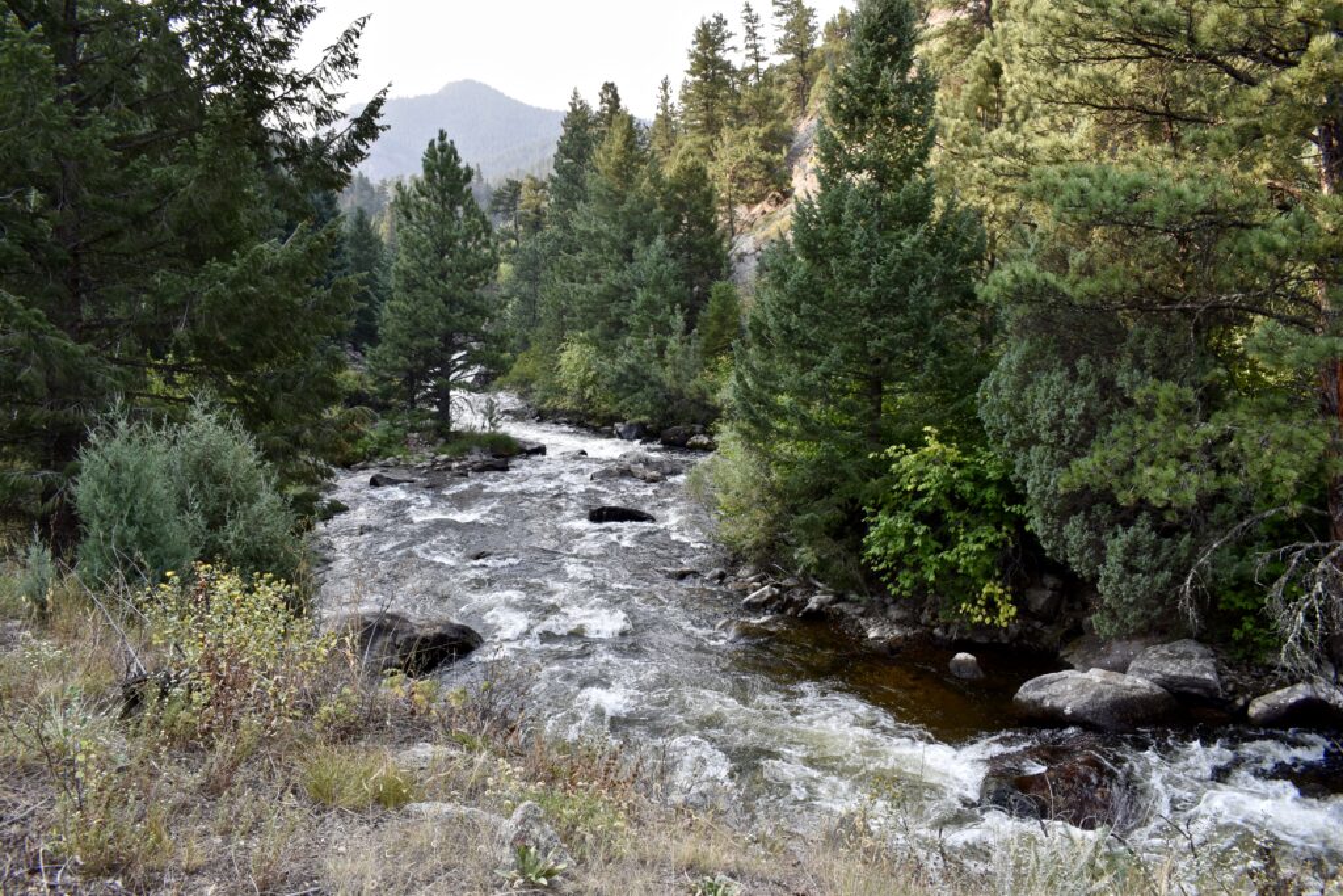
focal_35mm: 27
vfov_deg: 47.9
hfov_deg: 67.4
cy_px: 448
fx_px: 1007
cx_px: 672
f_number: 6.3
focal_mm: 18
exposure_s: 1/160
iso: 200
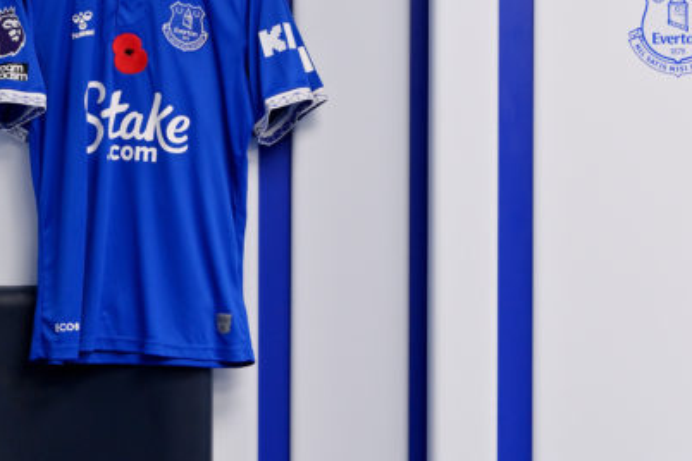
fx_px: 2941
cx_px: 129
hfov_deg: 13.3
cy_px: 71
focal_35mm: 153
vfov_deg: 8.9
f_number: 2.8
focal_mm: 82
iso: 1250
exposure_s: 1/400
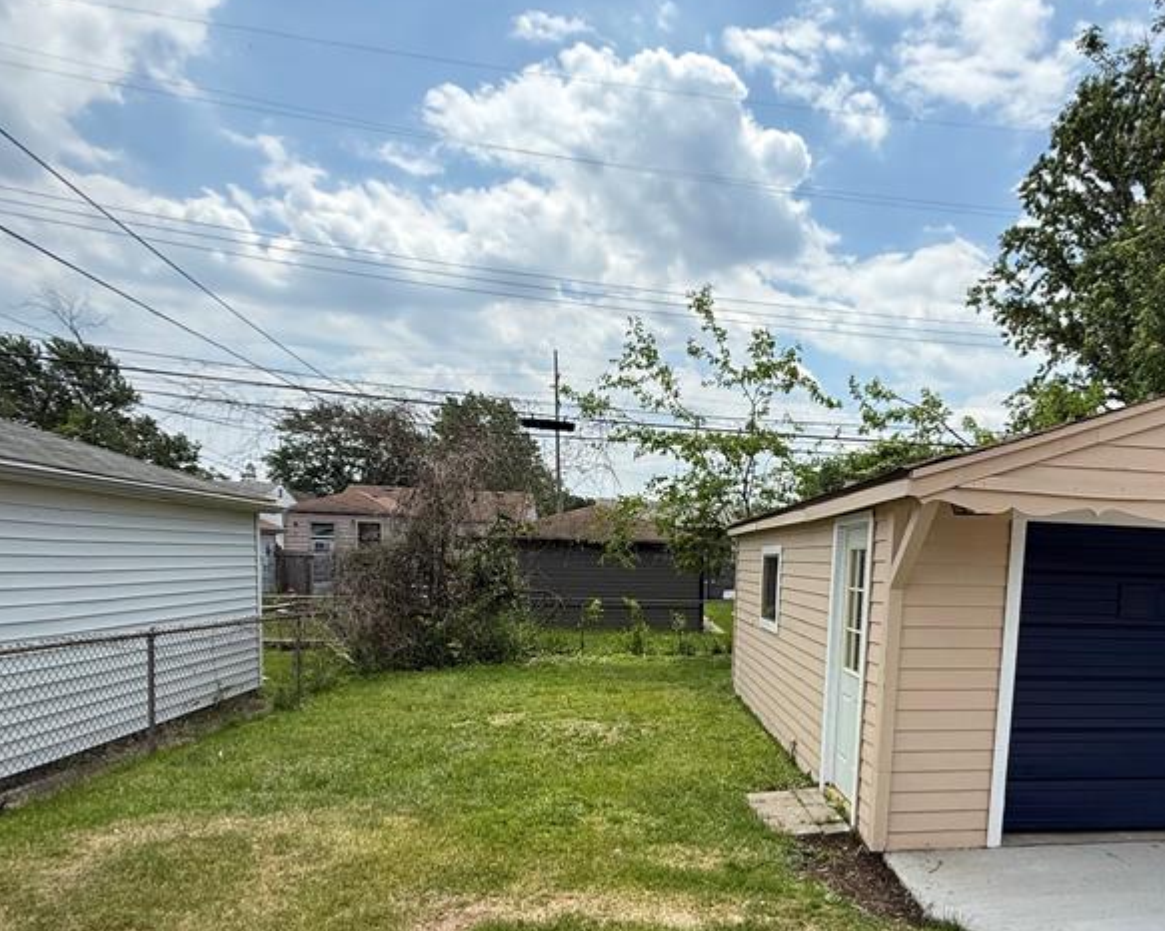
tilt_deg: -4.5
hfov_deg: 68.6
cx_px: 763
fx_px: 827
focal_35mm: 24
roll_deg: -2.0
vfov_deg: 57.0
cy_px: 647
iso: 50
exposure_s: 1/1961
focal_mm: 2.22
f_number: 2.2
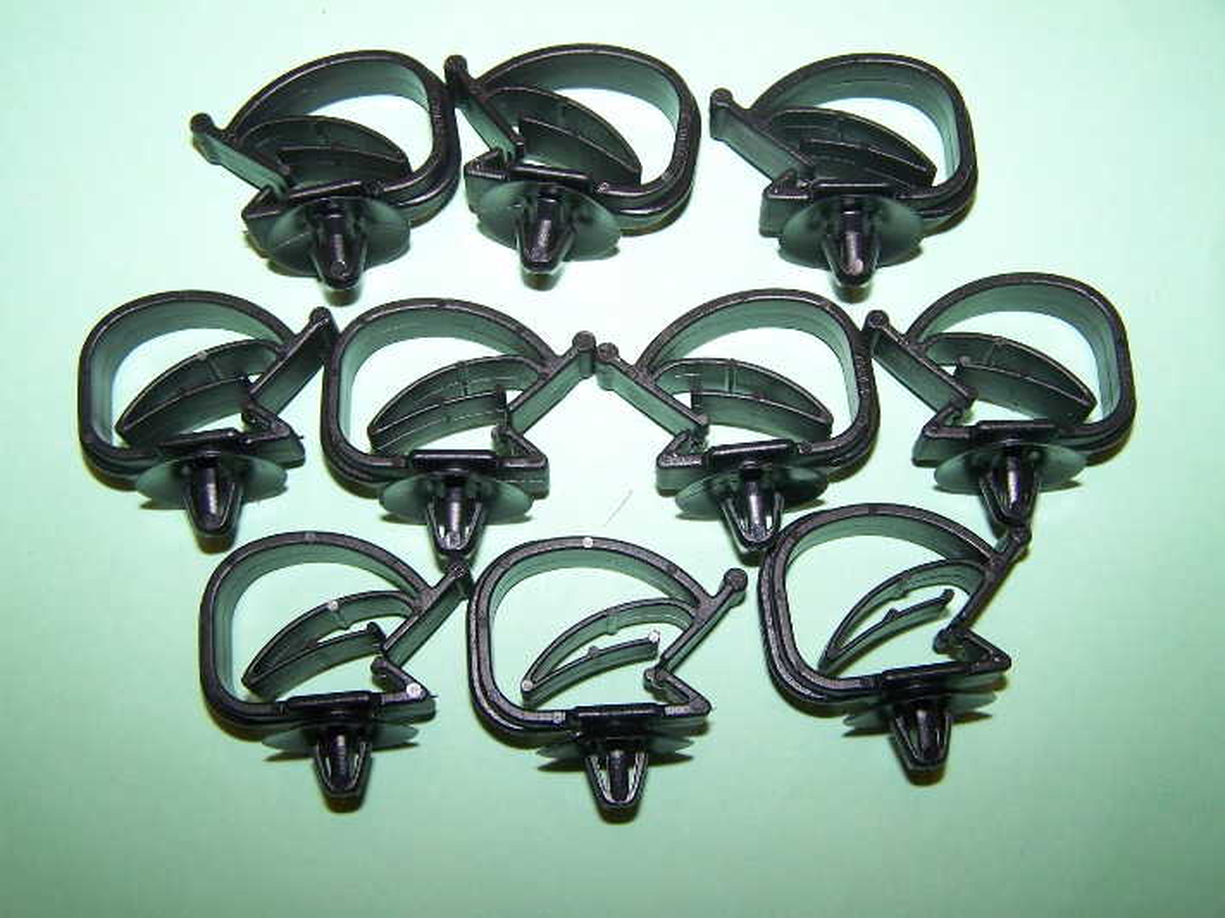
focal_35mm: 38
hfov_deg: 49.0
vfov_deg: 37.7
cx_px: 612
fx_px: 1345
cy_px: 459
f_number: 2.8
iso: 80
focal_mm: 6.3
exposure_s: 1/60
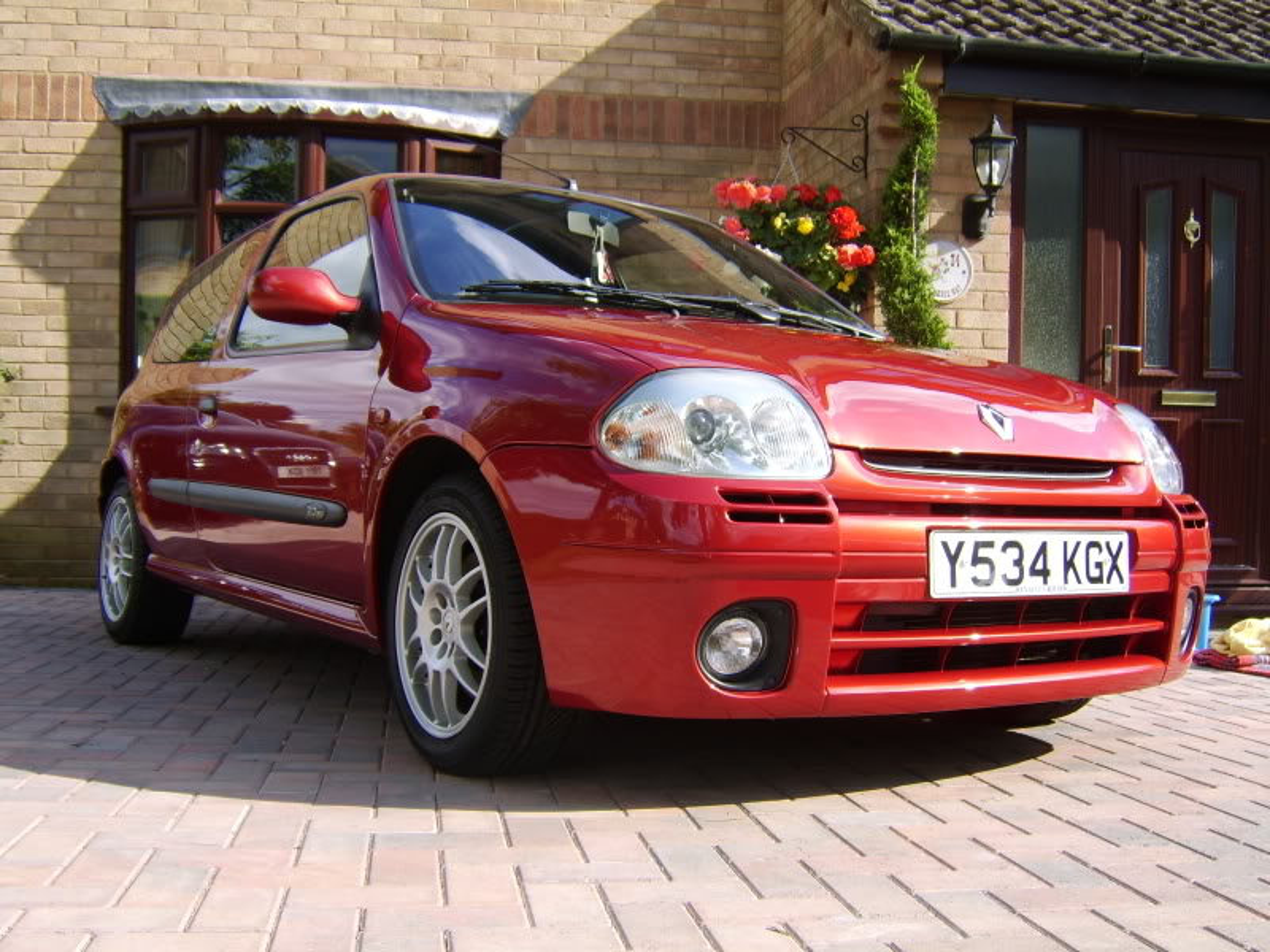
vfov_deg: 45.4
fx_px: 1137
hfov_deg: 58.4
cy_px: 476
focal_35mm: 31
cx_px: 635
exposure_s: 1/272
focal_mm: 8.13
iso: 71
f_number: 4
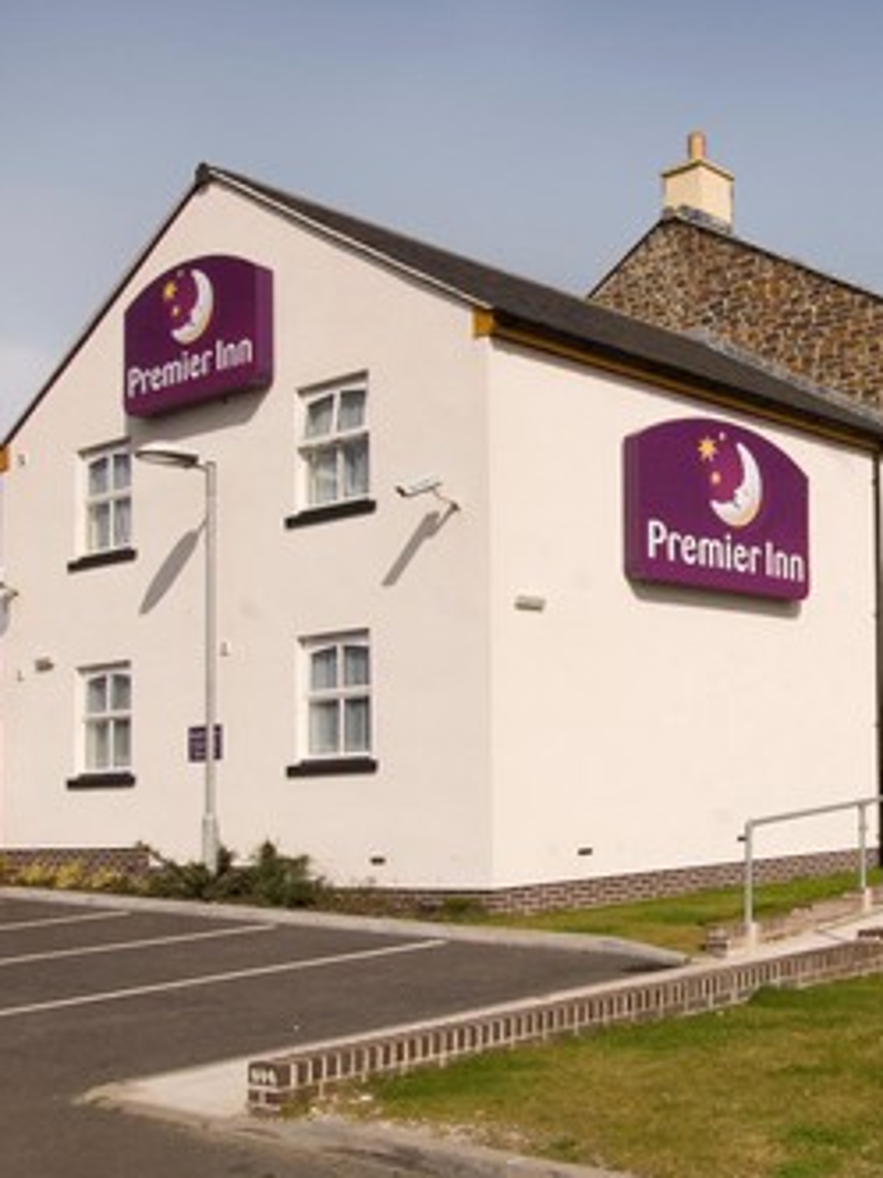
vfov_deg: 46.8
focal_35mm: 40
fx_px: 1360
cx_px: 848
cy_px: 593
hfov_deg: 33.4
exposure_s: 1/1600
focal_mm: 18
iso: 400
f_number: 9
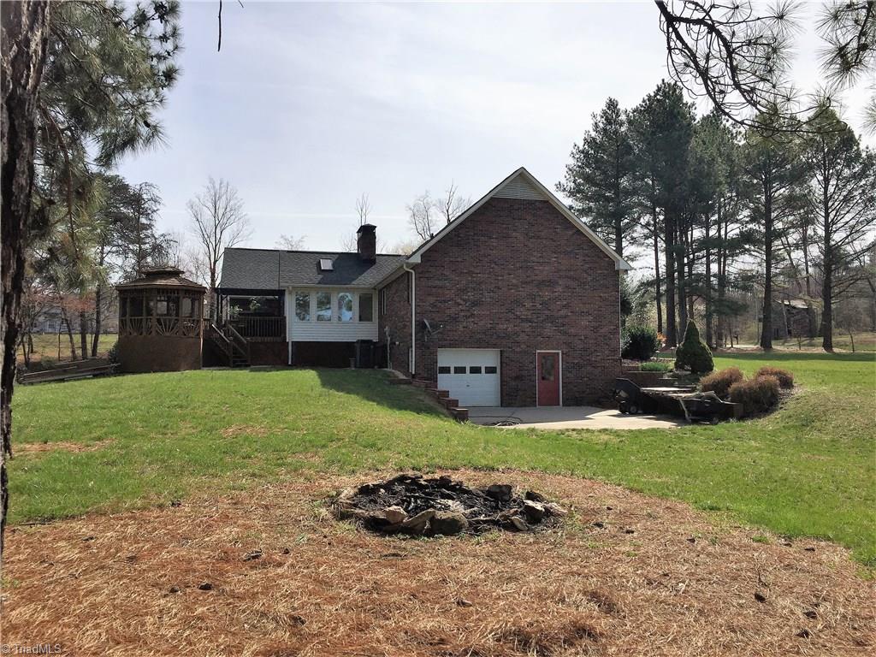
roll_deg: -0.4
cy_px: 328
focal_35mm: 29
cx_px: 438
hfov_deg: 61.7
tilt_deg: +3.0
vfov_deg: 48.2
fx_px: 734
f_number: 2.2
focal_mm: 4.15
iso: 32
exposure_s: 1/3597
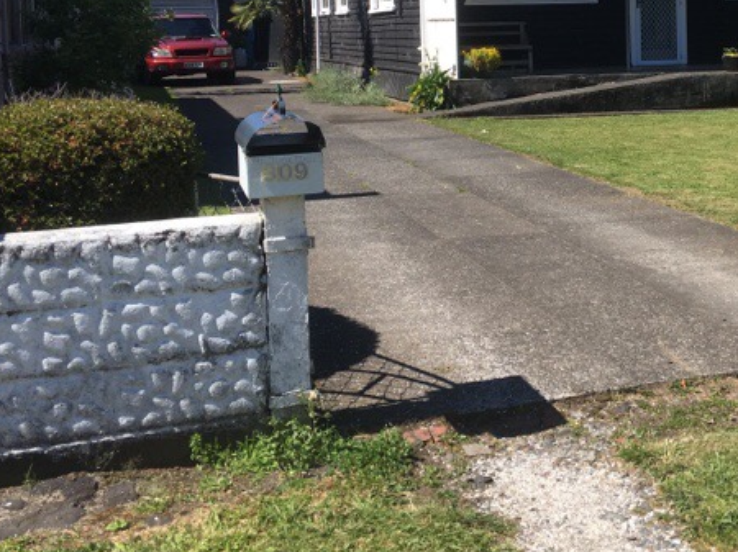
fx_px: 1172
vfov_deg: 26.1
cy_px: 115
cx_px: 576
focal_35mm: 55
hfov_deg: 34.0
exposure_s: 1/1221
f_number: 2.2
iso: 25
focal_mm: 4.15
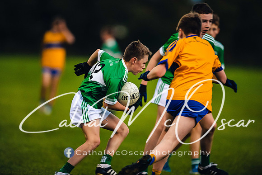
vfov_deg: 3.2
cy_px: 82
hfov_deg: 4.8
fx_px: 3094
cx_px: 123
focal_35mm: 425
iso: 3200
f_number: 2.8
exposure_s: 1/500
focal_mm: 400
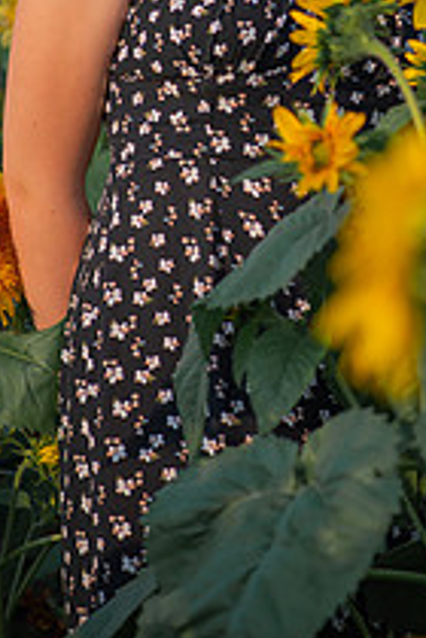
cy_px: -30
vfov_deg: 11.2
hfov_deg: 7.5
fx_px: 3230
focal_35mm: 182
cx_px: 338
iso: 100
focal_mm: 85
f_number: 2.8
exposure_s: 1/1250
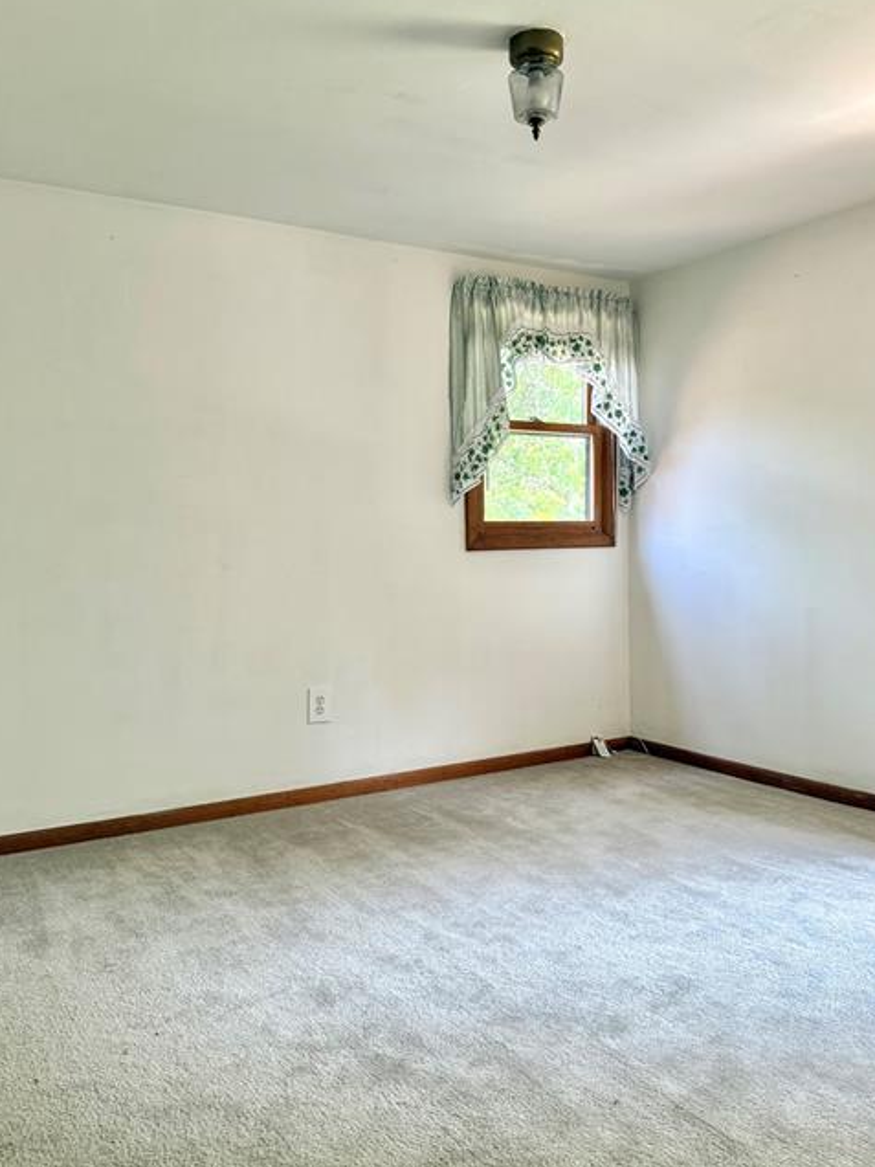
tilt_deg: -3.2
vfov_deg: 61.7
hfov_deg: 48.2
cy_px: 593
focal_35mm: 29
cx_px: 457
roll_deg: +0.9
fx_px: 977
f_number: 1.78
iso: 160
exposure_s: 1/121
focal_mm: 6.76
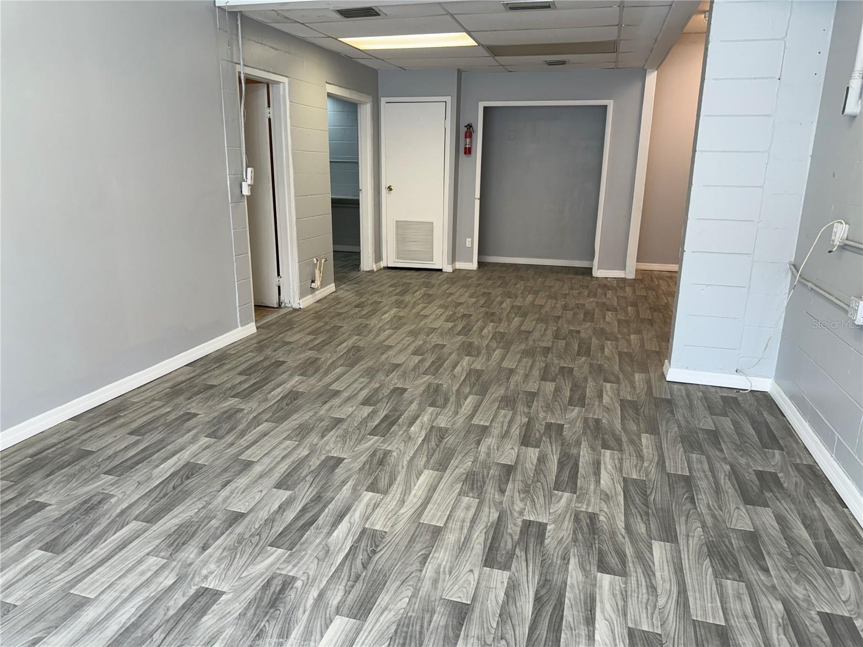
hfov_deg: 71.6
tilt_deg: -15.8
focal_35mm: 24
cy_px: 324
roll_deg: -1.9
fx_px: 598
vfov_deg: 56.8
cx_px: 432
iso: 80
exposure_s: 1/120
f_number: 1.78
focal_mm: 6.76
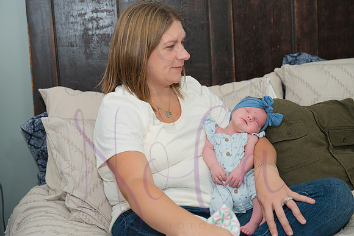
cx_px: 177
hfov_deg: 38.9
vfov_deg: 26.5
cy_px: 118
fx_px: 502
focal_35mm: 51
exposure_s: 1/320
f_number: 4
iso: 800
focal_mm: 51
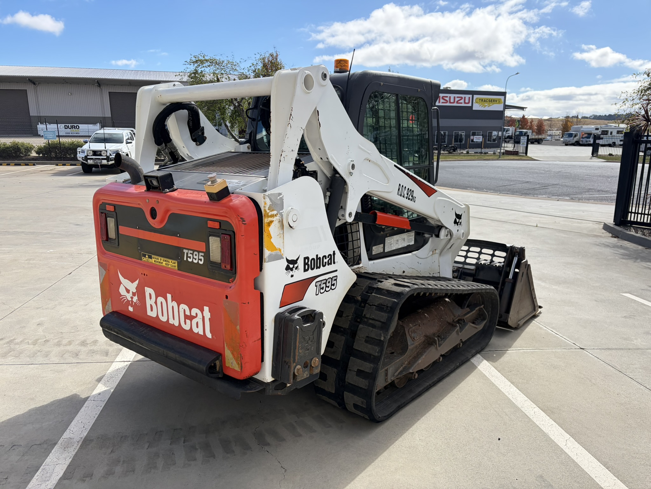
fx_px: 489
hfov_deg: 67.3
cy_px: 244
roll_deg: +1.5
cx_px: 326
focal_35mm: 26
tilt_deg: -12.0
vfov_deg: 53.1
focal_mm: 5.96
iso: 64
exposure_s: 1/2865
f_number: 1.6
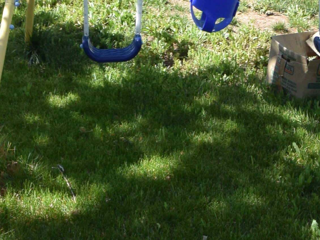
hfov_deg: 25.3
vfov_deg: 16.0
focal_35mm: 77
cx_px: 134
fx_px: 712
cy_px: -200
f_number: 8
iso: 250
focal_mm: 10
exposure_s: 1/250
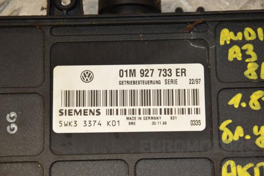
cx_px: 132
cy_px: 88
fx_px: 1155
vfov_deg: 8.7
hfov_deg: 13.0
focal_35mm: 158
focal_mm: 105
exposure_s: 1/200
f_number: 8
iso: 800
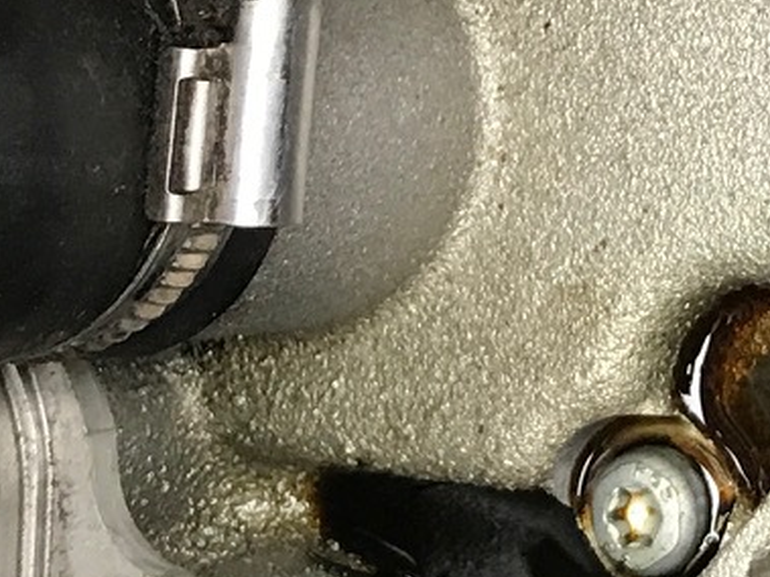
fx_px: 3313
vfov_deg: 9.8
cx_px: 1016
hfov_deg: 12.8
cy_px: -134
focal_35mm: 149
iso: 32
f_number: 1.8
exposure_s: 1/25
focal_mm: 3.99
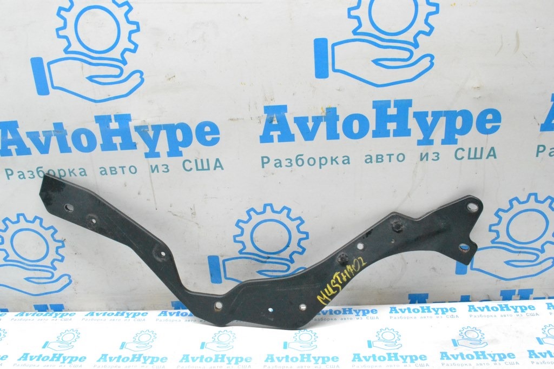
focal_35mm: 33
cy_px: 184
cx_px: 277
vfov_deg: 40.0
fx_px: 508
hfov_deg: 57.2
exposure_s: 1/160
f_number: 9
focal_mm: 22
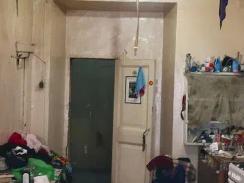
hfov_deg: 29.8
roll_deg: -1.4
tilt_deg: -2.4
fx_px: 458
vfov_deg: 22.6
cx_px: 140
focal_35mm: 65
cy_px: 99
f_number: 2.2
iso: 125
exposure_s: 1/17
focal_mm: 4.15
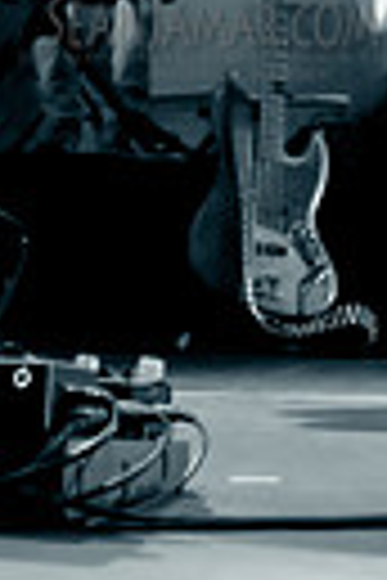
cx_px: 243
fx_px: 1967
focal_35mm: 122
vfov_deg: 14.9
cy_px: -418
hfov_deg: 11.2
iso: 6400
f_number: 3.5
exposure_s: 1/500
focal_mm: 35
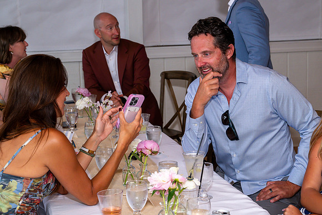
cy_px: 110
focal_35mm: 82
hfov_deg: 24.7
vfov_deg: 16.6
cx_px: 185
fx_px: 735
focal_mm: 70
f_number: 7.1
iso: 800
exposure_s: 1/250
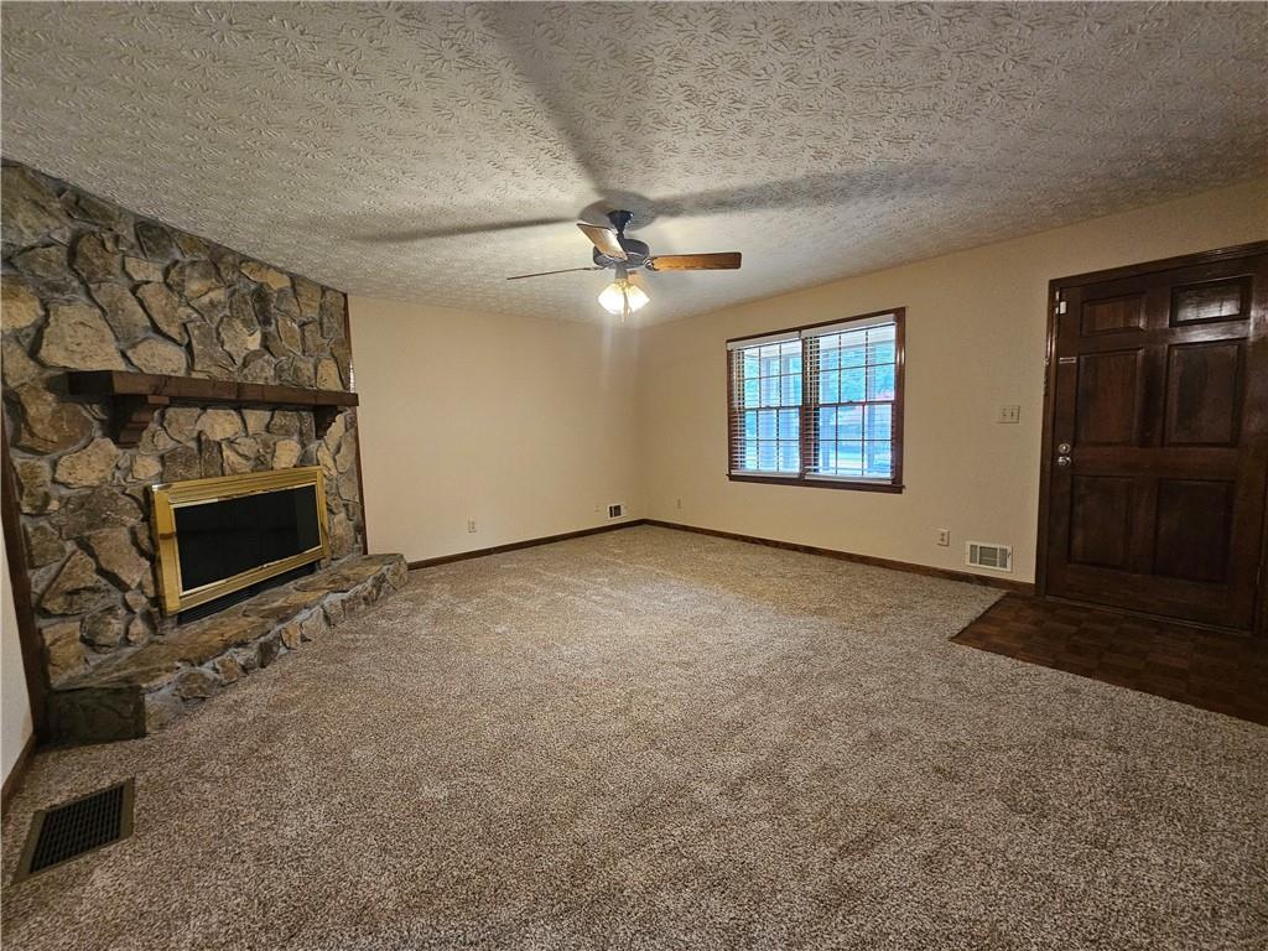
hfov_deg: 106.2
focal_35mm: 13
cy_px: 476
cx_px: 634
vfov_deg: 89.9
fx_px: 476
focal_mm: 2.2
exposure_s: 1/40
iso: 400
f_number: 2.2
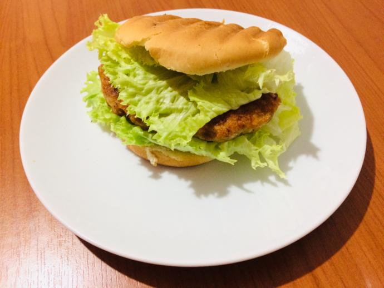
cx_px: 192
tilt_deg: -52.4
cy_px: 144
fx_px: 322
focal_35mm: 29
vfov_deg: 48.3
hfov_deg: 61.6
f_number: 2.2
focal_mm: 4.15
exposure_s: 1/20
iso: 250
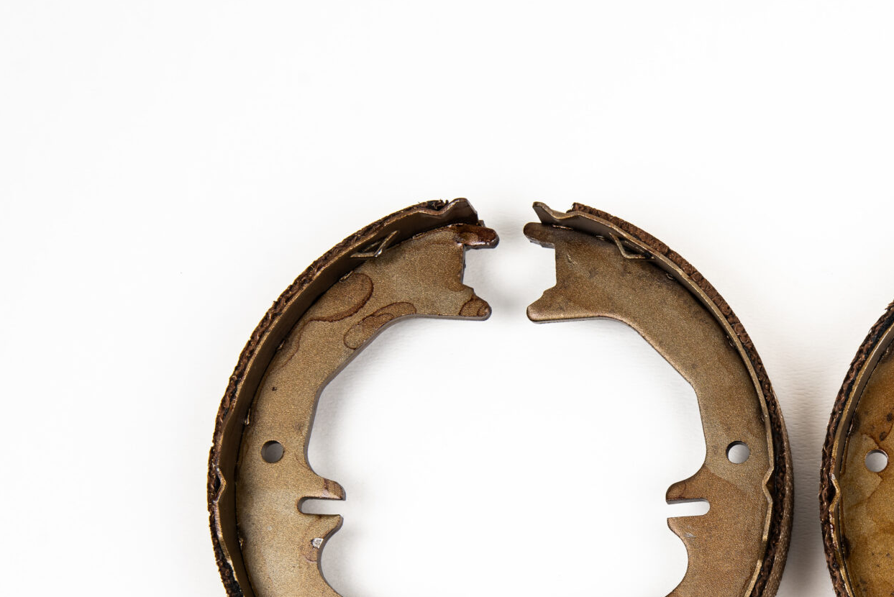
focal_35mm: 103
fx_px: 2559
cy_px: 581
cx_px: 804
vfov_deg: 13.1
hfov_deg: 19.5
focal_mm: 50
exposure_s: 1/200
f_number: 10
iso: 100
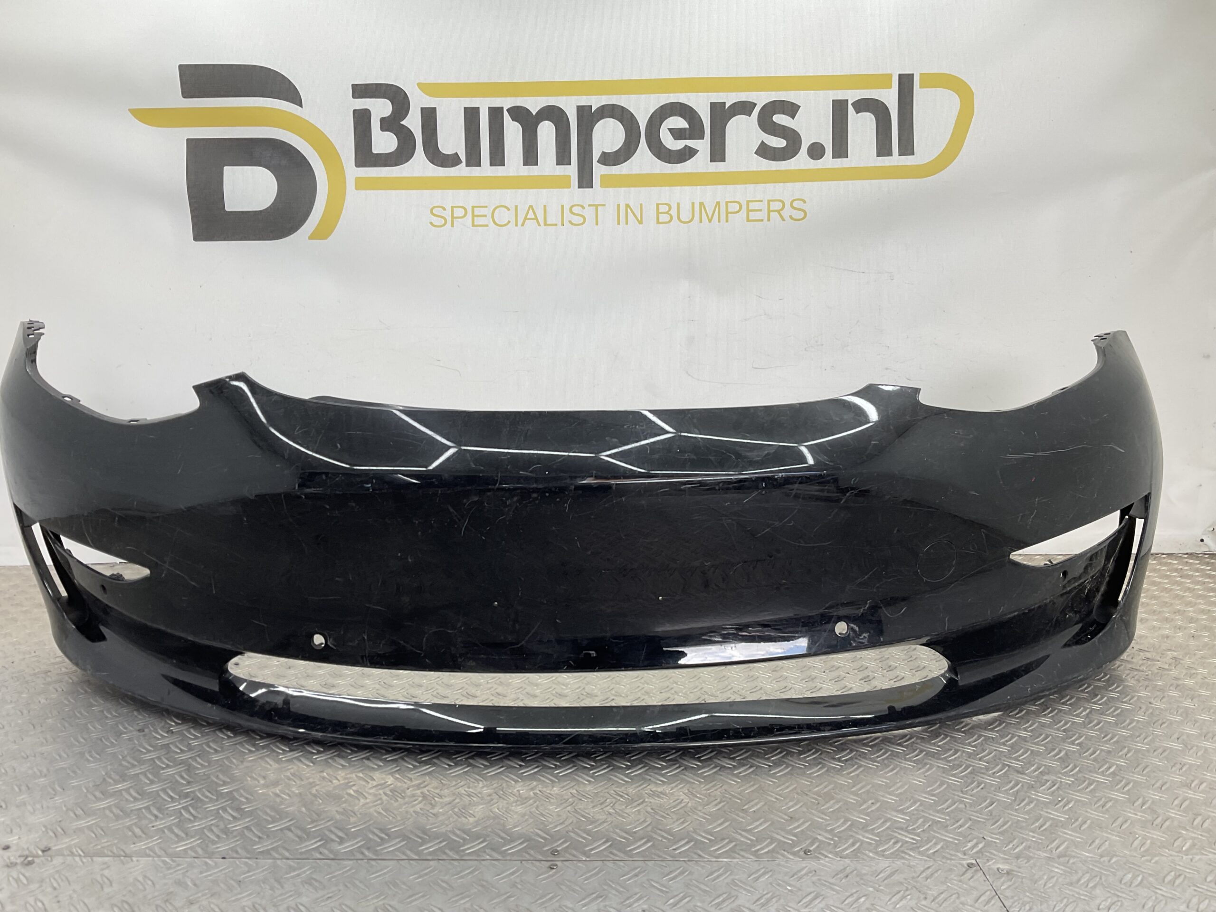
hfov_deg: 61.7
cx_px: 608
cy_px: 456
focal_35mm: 29
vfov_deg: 48.2
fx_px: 1019
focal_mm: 3
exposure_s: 1/102
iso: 16
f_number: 1.8
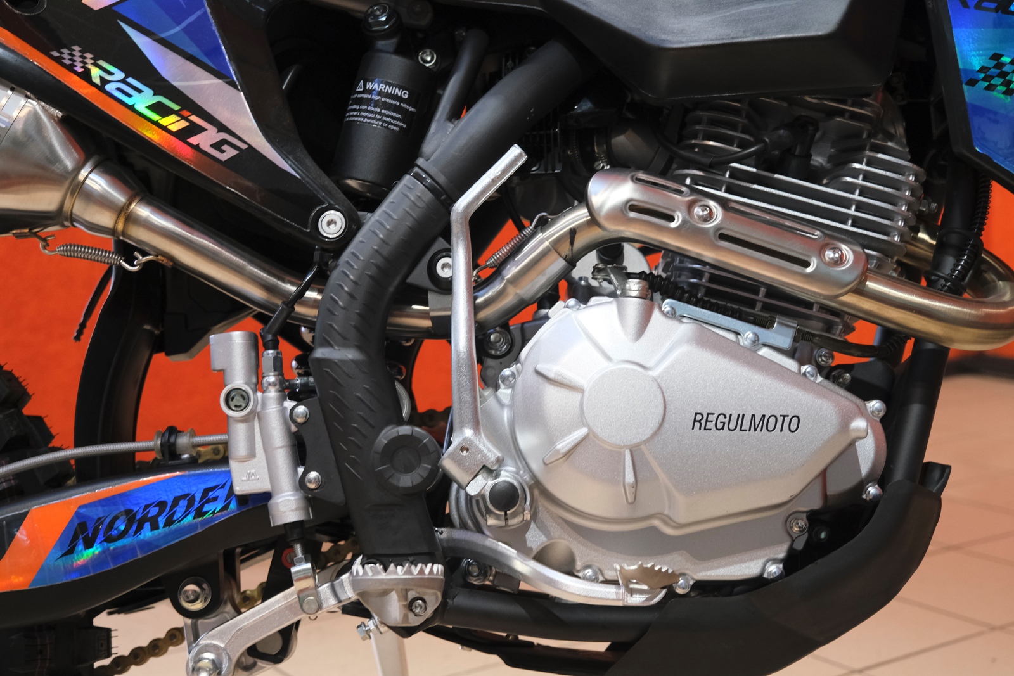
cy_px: 338
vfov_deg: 27.5
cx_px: 507
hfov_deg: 40.3
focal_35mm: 49
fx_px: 1380
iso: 1600
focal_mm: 32.5
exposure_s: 1/100
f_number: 4
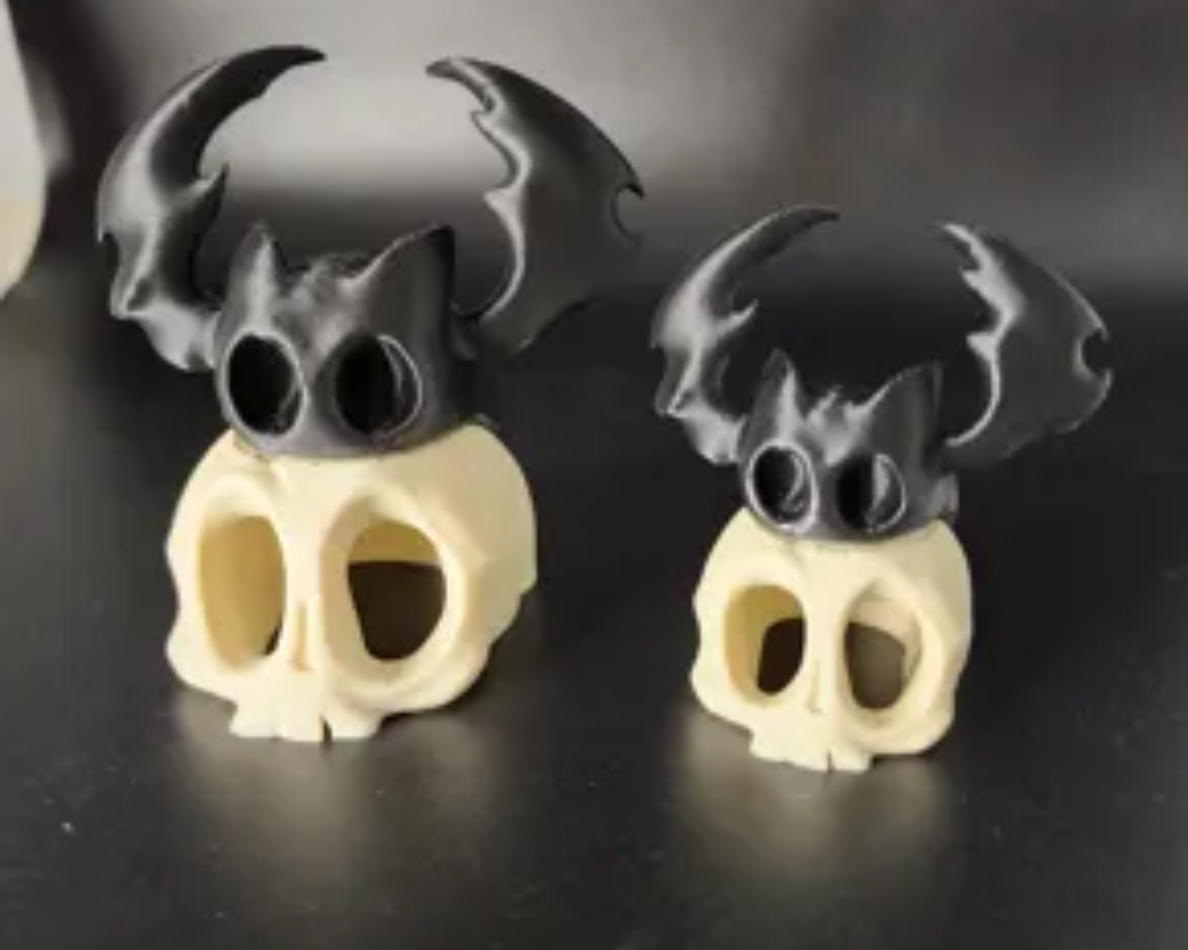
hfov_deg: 57.2
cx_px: 590
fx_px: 1090
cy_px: 479
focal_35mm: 31
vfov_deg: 47.1
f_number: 1.8
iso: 500
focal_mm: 6.4
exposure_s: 1/40
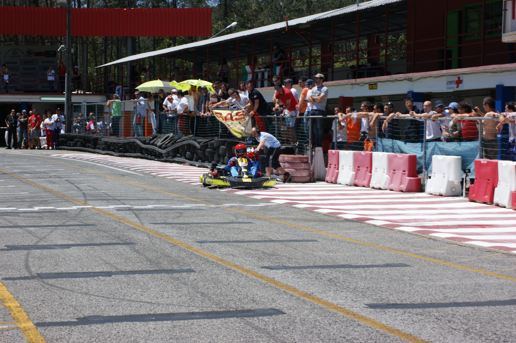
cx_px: 258
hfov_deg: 22.6
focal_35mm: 90
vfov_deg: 15.2
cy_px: 172
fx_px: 1289
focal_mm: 60
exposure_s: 1/160
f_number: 11
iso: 100
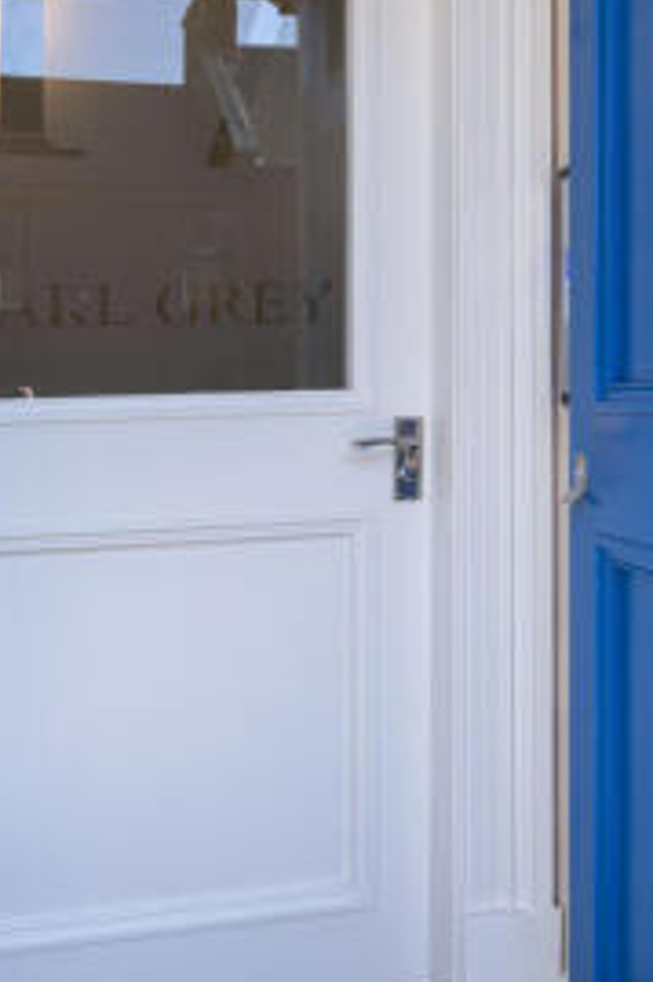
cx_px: 221
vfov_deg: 48.8
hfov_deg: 33.9
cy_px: 338
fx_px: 1062
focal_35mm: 39
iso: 100
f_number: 8
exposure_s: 1/20
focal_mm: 24
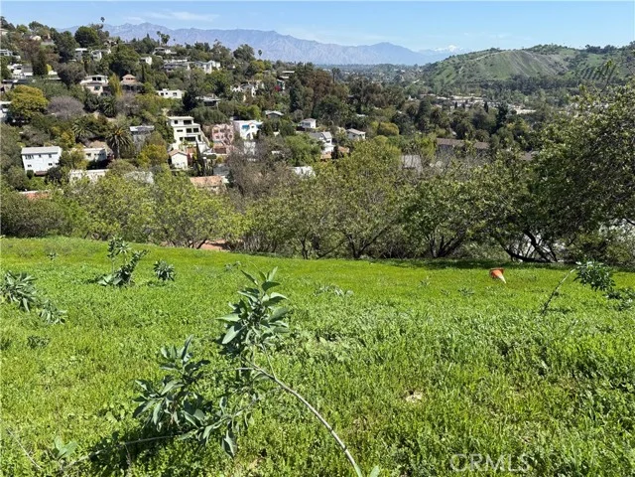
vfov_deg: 56.8
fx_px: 440
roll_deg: -0.1
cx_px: 318
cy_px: 238
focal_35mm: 24
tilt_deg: -20.0
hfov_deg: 71.6
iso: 80
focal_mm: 6.76
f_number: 1.78
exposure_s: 1/2703
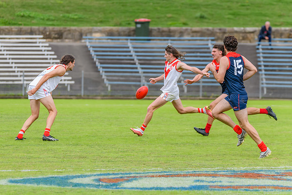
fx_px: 3485
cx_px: 109
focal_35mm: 430
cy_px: 80
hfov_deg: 4.8
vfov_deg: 3.2
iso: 800
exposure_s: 1/1600
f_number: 7.1
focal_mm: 320
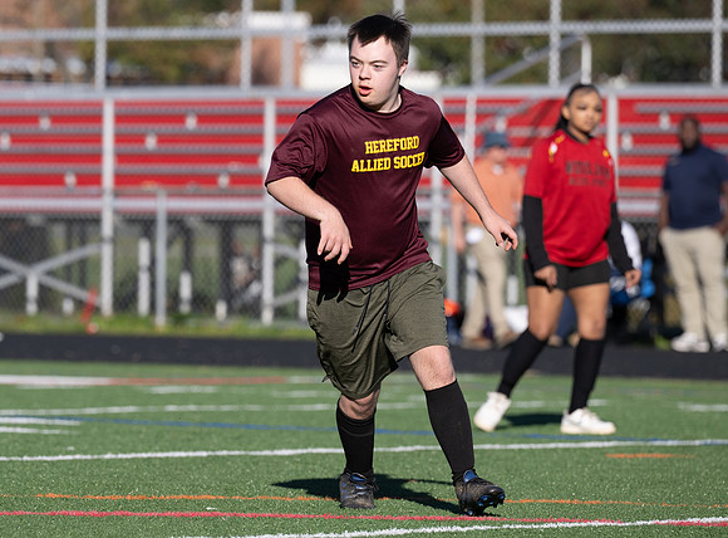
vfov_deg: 5.0
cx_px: 225
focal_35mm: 292
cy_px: 318
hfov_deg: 6.8
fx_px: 6099
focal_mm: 200
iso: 180
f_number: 4.5
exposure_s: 1/1600
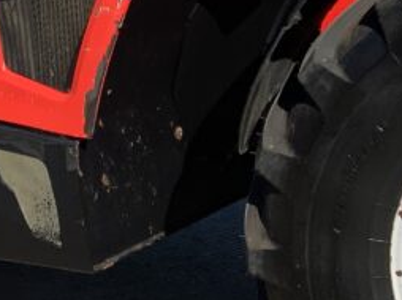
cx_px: 5
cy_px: -85
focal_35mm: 117
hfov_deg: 16.5
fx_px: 1357
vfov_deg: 12.3
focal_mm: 3
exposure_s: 1/1730
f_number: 1.8
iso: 16
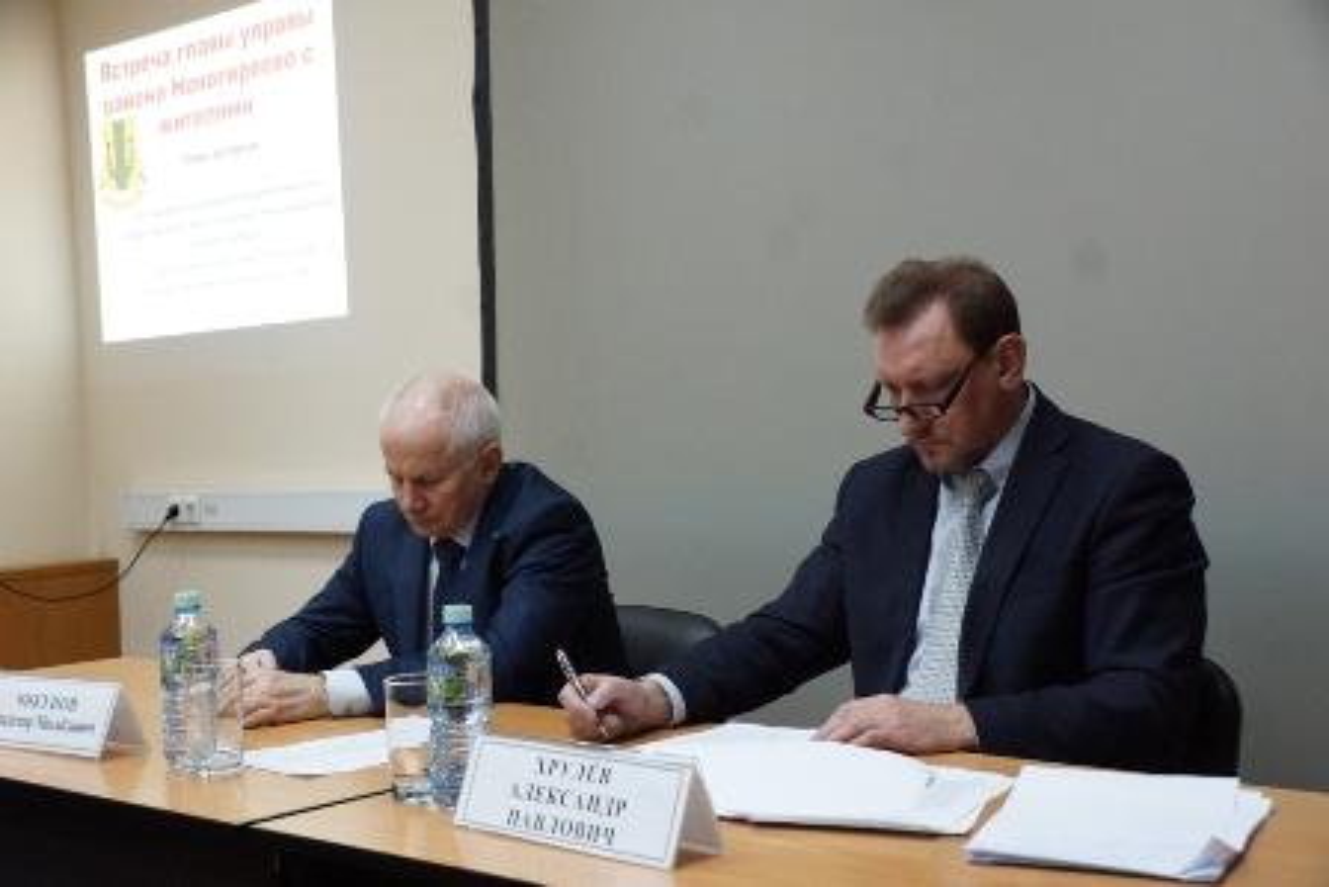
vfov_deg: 31.9
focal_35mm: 42
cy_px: 444
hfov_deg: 46.4
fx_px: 1551
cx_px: 664
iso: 2000
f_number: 5.6
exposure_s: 1/125
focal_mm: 28
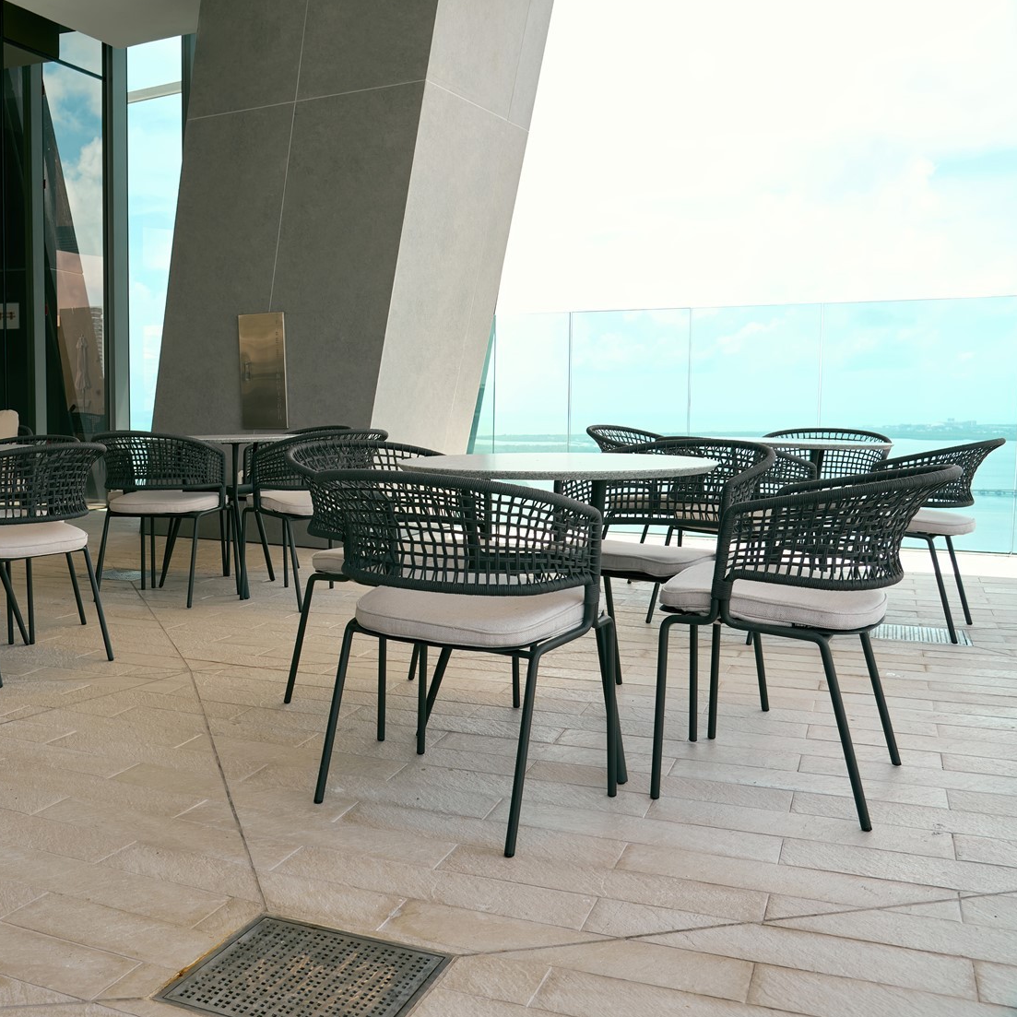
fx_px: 1130
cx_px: 239
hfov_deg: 46.5
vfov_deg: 48.5
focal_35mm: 34
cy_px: 511
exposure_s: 1/320
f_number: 6.3
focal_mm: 26
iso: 160
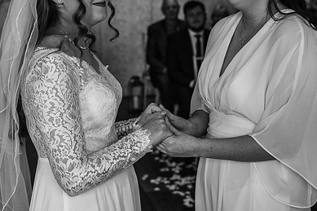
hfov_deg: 26.6
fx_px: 669
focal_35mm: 76
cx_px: 129
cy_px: 61
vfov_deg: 17.9
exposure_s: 1/200
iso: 800
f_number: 4
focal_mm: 51
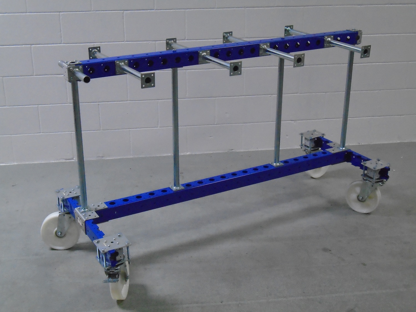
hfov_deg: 38.9
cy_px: 156
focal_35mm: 49
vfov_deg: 29.7
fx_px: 589
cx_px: 208
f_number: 4.5
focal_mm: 8.7
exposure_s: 1/100
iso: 800
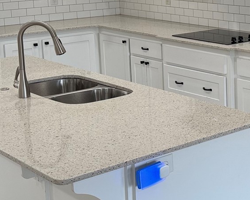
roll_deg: +1.3
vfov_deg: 19.0
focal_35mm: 80
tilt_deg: -9.3
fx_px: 592
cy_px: 44
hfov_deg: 22.3
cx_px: 284
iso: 100
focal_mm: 6.76
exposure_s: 1/120
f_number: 1.78
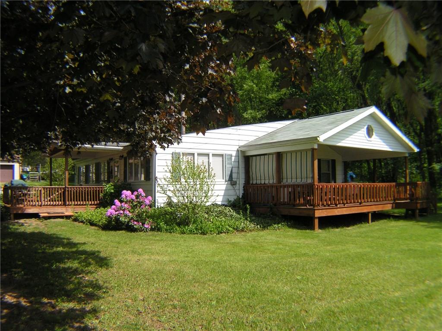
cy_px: 166
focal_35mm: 38
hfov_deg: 49.0
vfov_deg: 37.7
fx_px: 485
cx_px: 221
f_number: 5.6
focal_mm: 6.3
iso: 80
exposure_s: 1/400
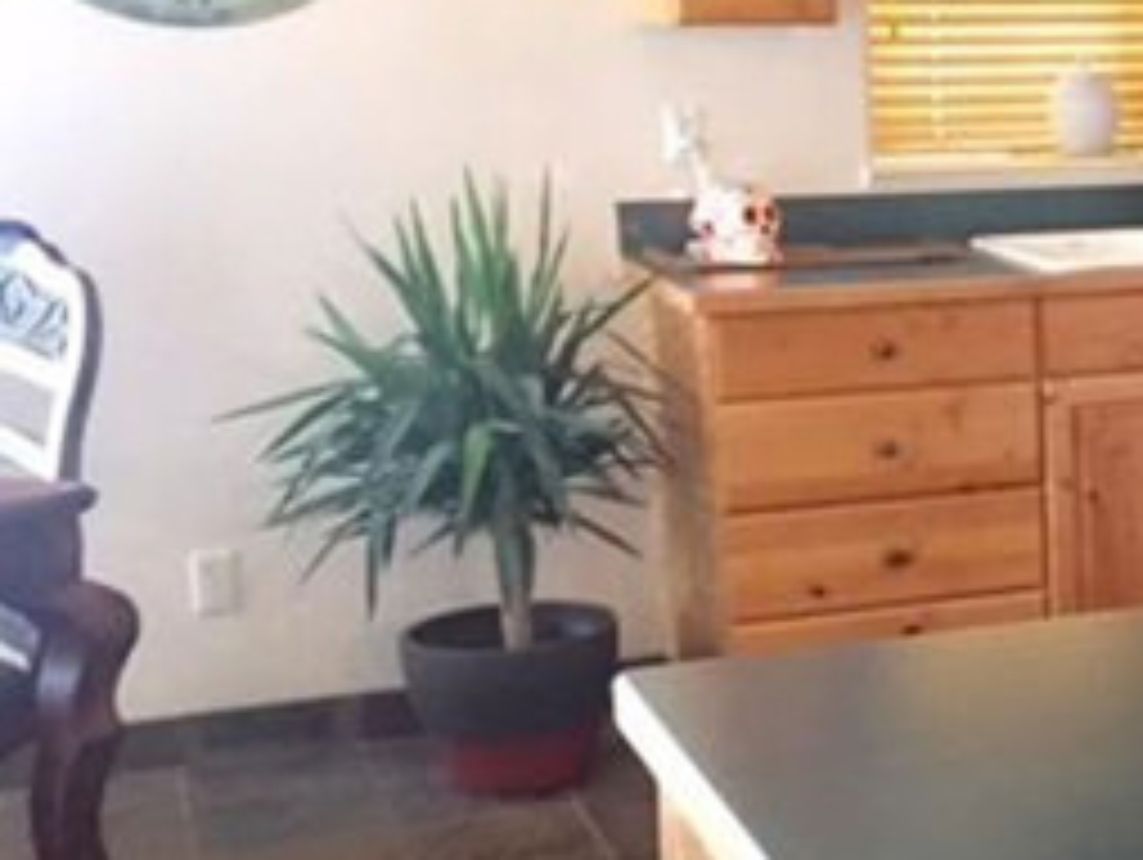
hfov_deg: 23.8
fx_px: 2413
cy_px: 513
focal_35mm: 73
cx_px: 1436
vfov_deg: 20.2
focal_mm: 4.15
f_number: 2.2
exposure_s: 1/30
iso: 200
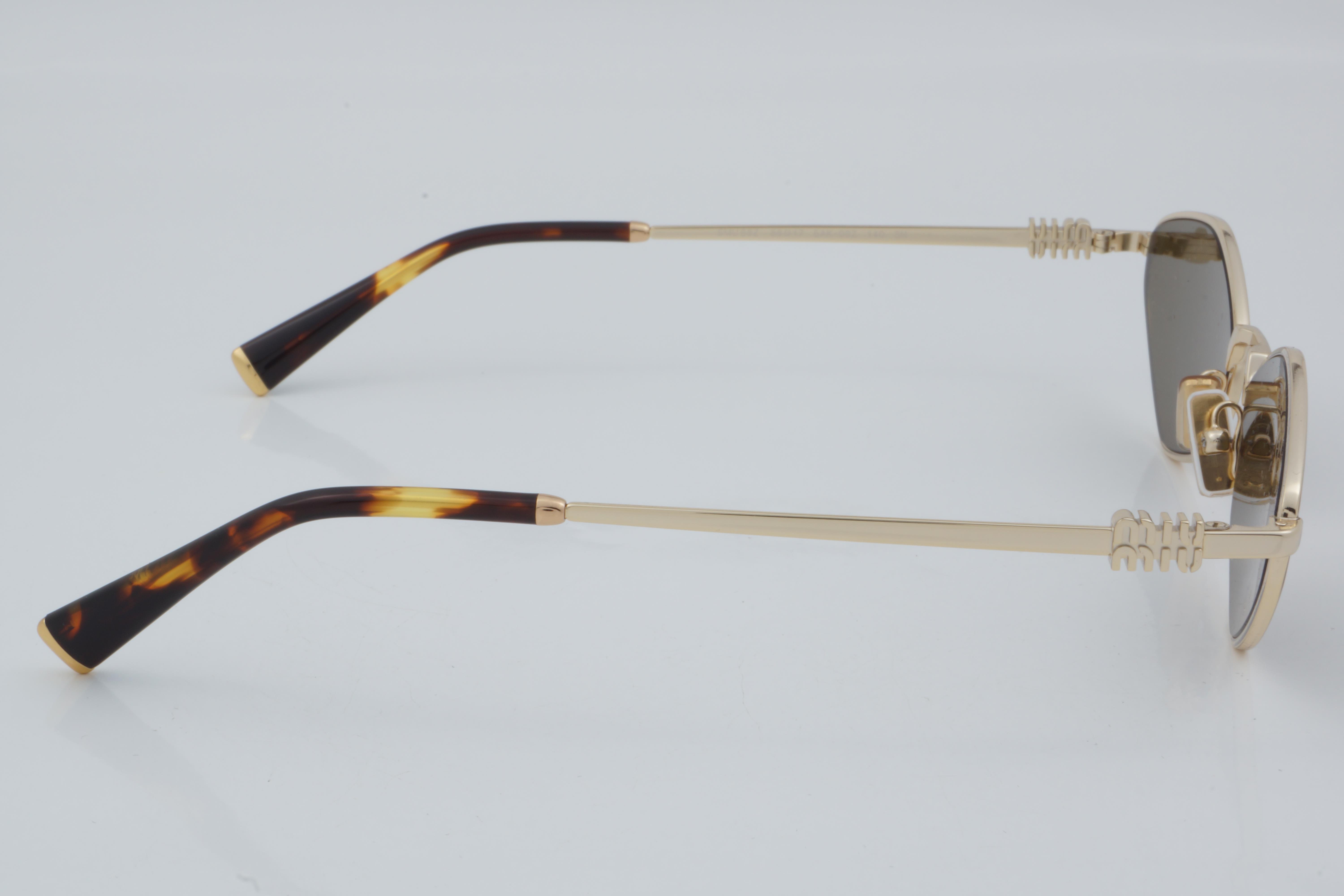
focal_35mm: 75
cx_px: 672
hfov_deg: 27.0
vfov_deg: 18.2
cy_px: 448
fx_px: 2800
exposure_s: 1/4
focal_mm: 50
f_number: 32
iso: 100
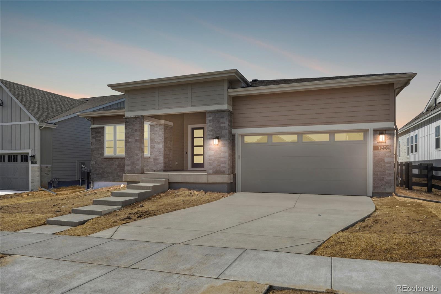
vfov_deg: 54.1
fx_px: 288
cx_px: 220
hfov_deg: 74.9
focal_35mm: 24
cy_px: 147
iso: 160
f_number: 8
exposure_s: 1/800
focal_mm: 23.5
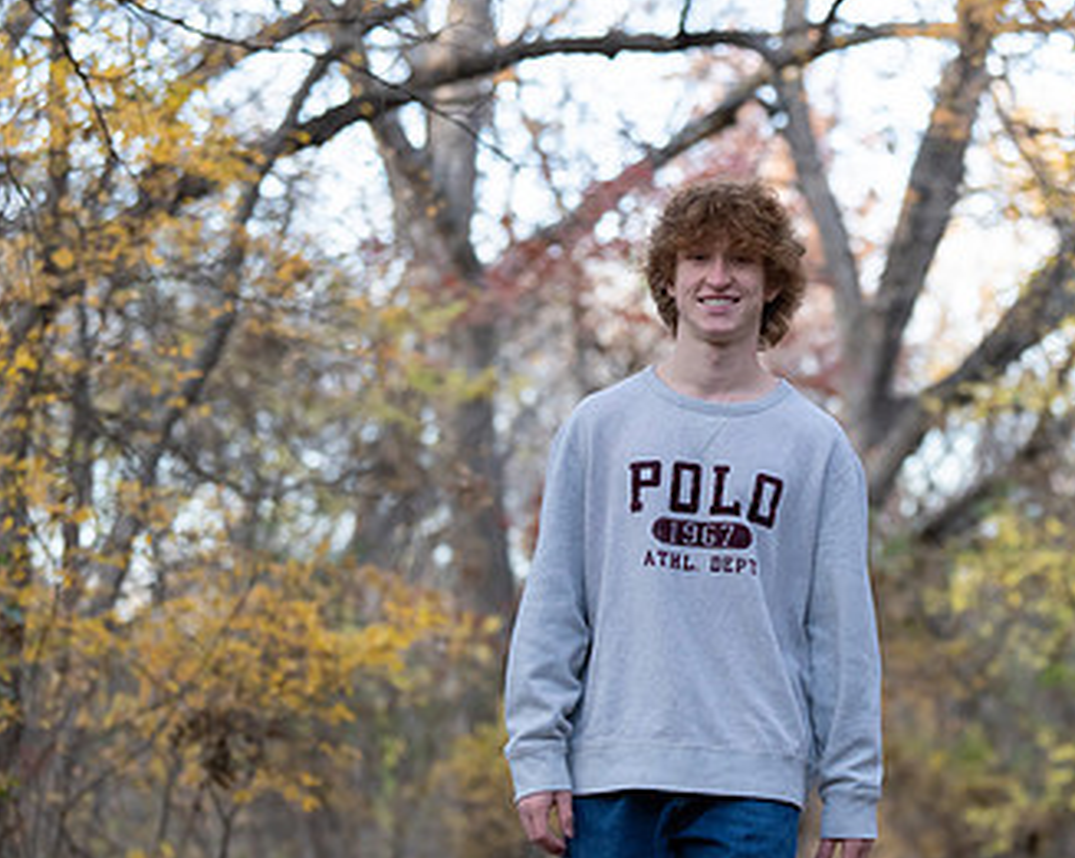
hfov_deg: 14.2
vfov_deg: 11.4
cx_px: 736
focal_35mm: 135
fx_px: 4291
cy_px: 580
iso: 1250
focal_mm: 81
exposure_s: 1/1250
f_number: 2.8
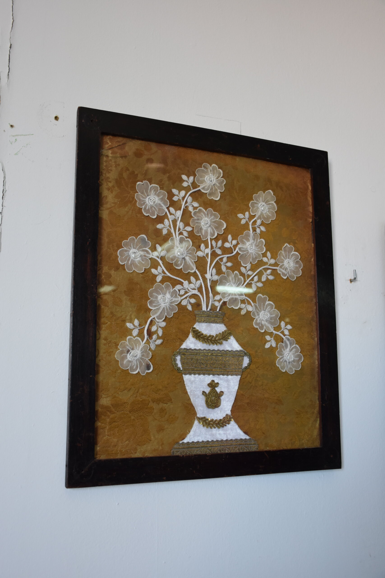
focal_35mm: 34
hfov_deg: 38.4
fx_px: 553
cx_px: 192
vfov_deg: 55.1
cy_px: 289
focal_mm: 23
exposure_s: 1/80
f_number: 4.5
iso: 800
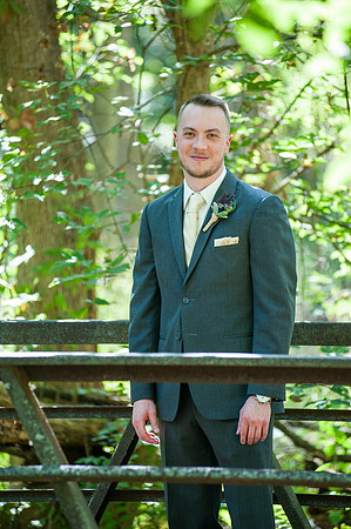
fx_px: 2932
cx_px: 176
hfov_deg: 6.9
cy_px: 264
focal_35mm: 200
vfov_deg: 10.3
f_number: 3.2
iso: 160
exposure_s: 1/160
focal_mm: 200
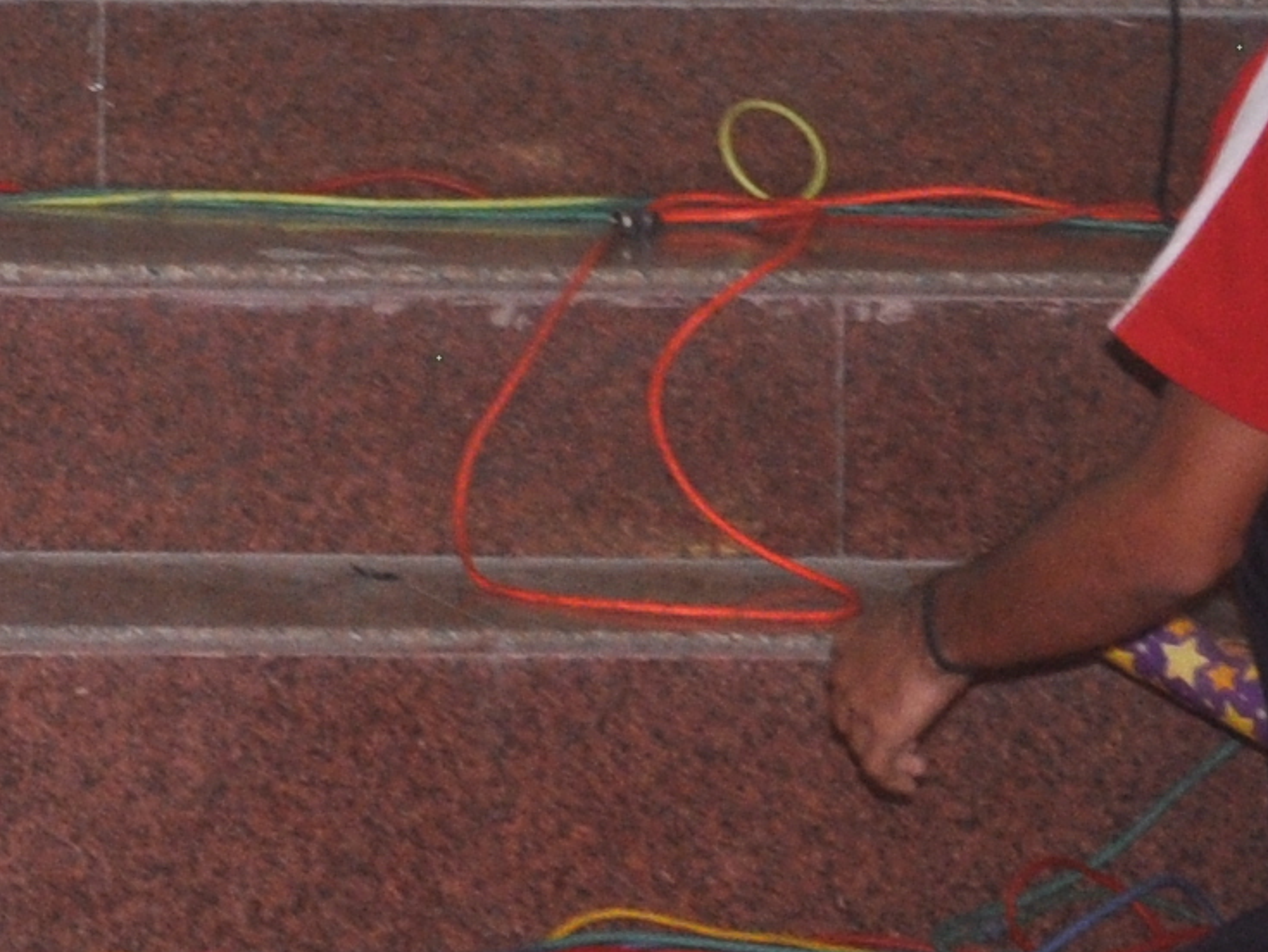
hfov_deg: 5.6
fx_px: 12314
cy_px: -1238
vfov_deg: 4.3
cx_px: -2005
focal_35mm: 336
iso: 500
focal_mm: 40
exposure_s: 1/60
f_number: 4.5
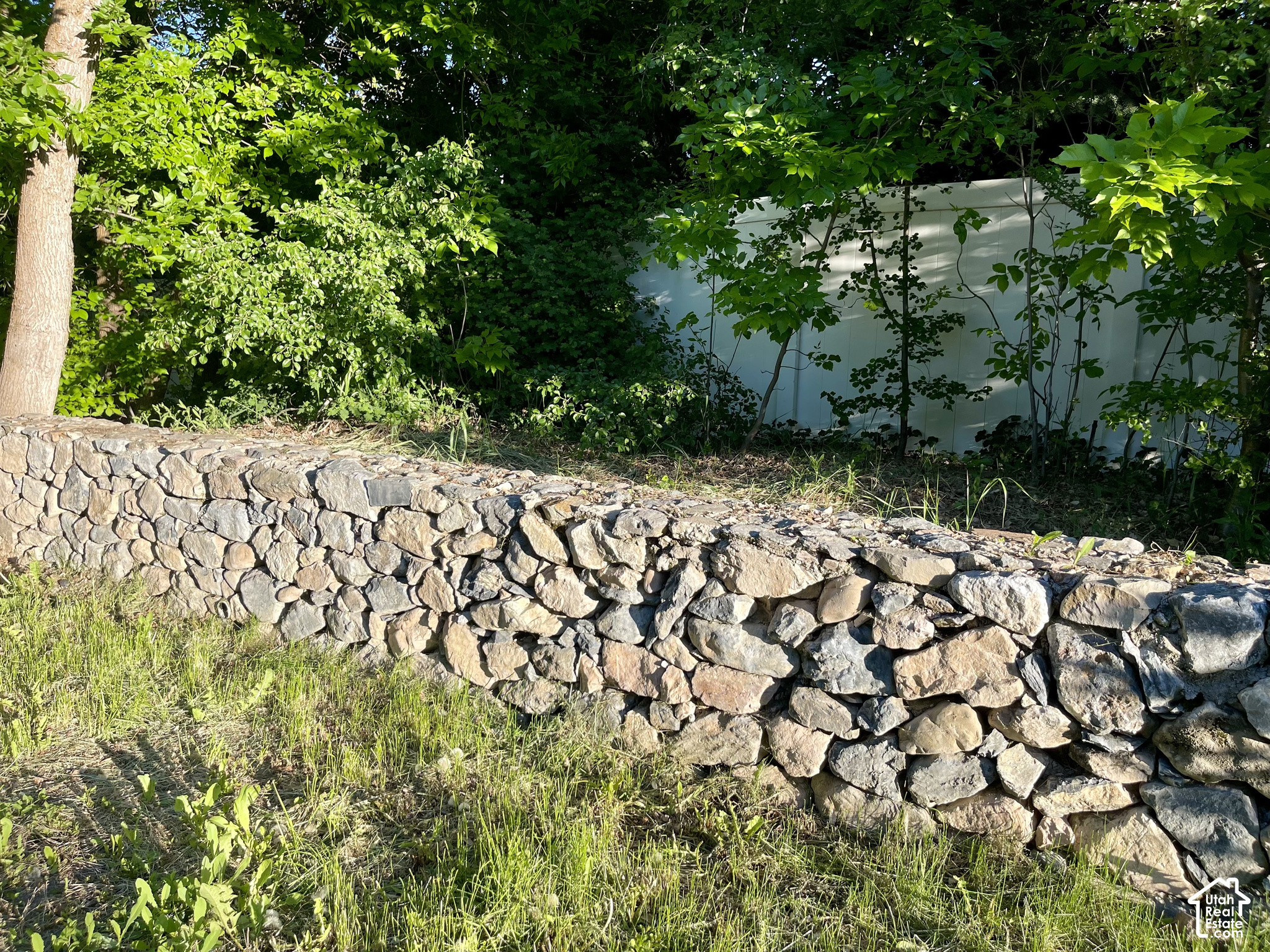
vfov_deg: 54.9
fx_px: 917
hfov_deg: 69.4
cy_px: 476
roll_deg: -2.3
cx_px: 635
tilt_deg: -8.6
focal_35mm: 25
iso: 32
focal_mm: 5.1
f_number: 1.6
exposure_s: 1/836
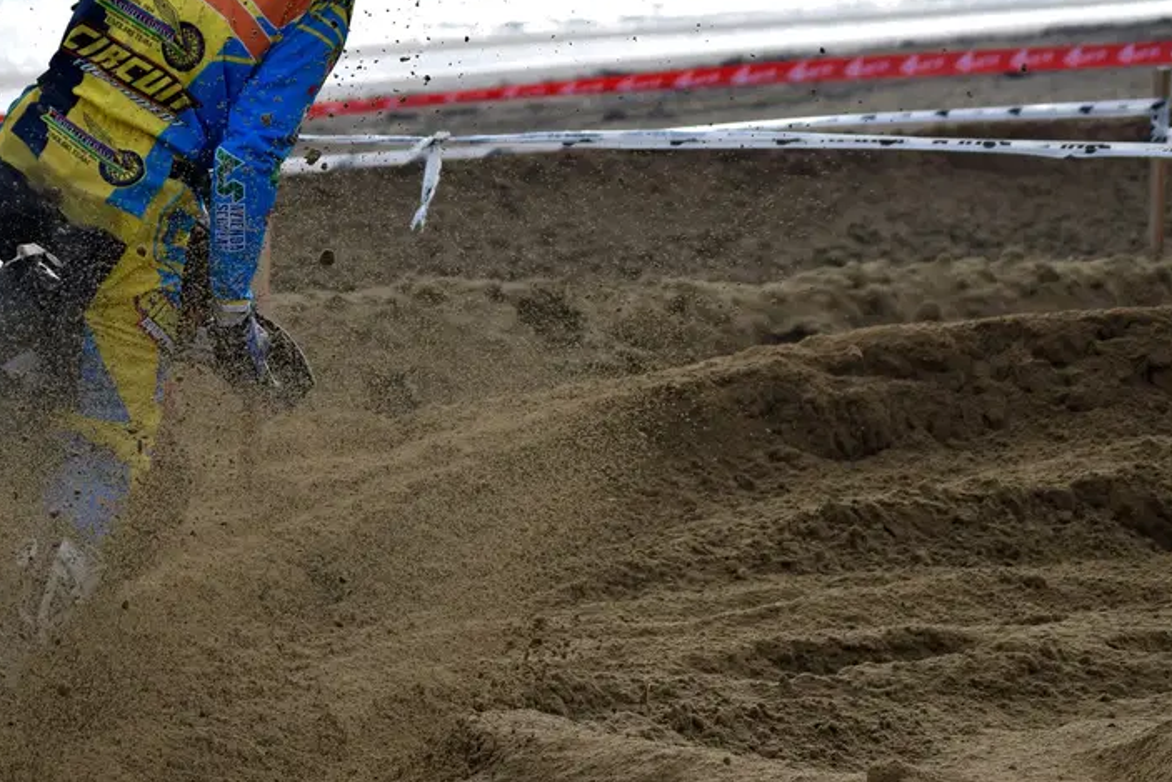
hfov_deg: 9.8
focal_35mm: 210
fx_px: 6838
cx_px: 283
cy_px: 242
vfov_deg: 6.5
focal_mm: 82
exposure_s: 1/1600
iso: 400
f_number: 6.3
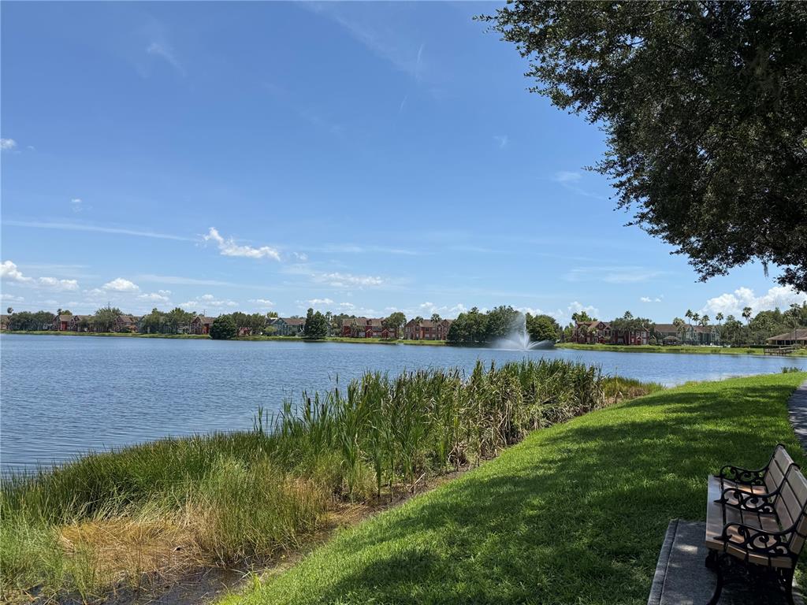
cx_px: 404
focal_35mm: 24
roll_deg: -0.7
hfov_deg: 71.6
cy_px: 302
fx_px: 560
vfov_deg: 56.8
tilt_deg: +3.3
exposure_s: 1/5814
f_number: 1.78
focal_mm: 6.76
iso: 80
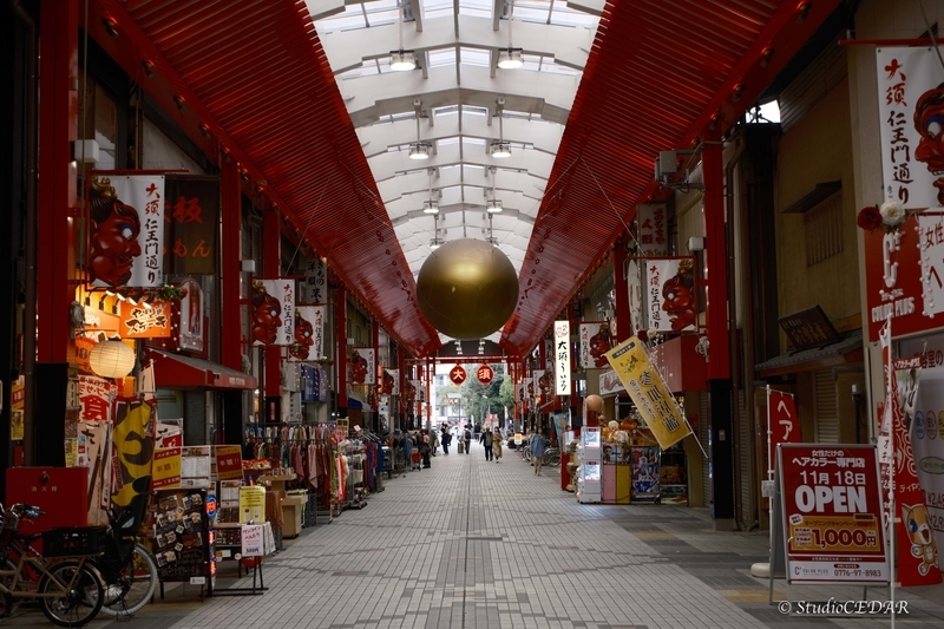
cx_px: 472
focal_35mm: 45
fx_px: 1180
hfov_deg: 43.6
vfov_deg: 29.9
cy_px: 314
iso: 400
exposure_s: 1/60
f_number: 4
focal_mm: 30
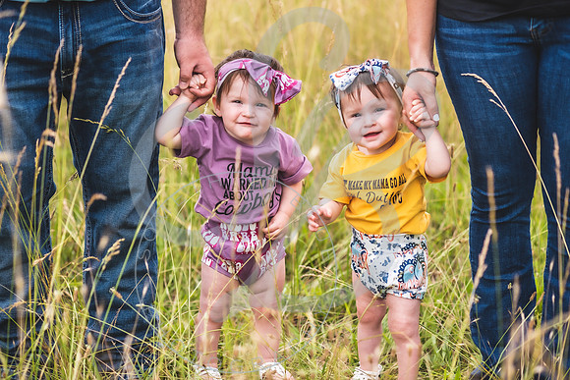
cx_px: 285
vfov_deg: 16.1
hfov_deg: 23.9
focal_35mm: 85
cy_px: 190
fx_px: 1346
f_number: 2.8
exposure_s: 1/800
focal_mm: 85
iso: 100
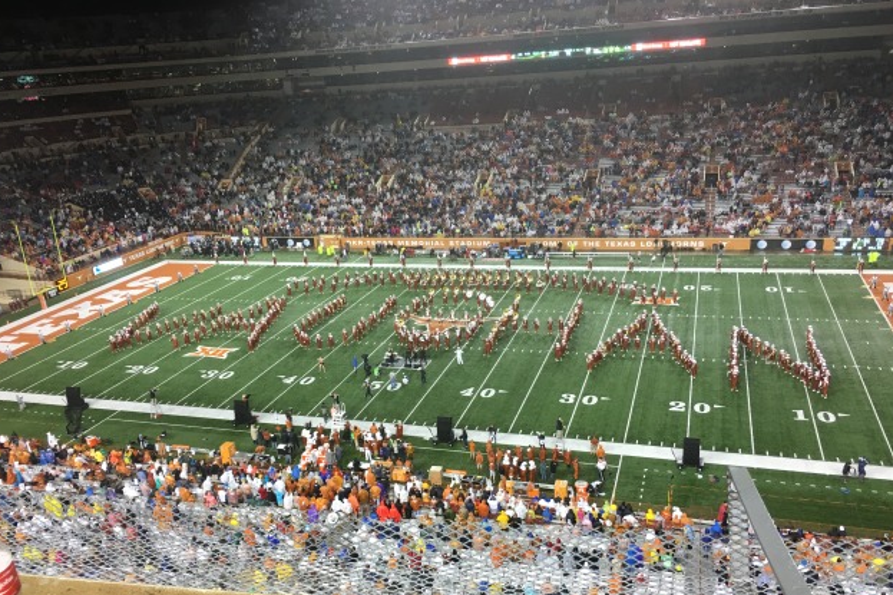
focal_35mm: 31
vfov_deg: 42.2
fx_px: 769
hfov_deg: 60.3
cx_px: 437
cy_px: 341
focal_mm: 4.15
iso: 32
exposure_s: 1/30
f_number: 2.2
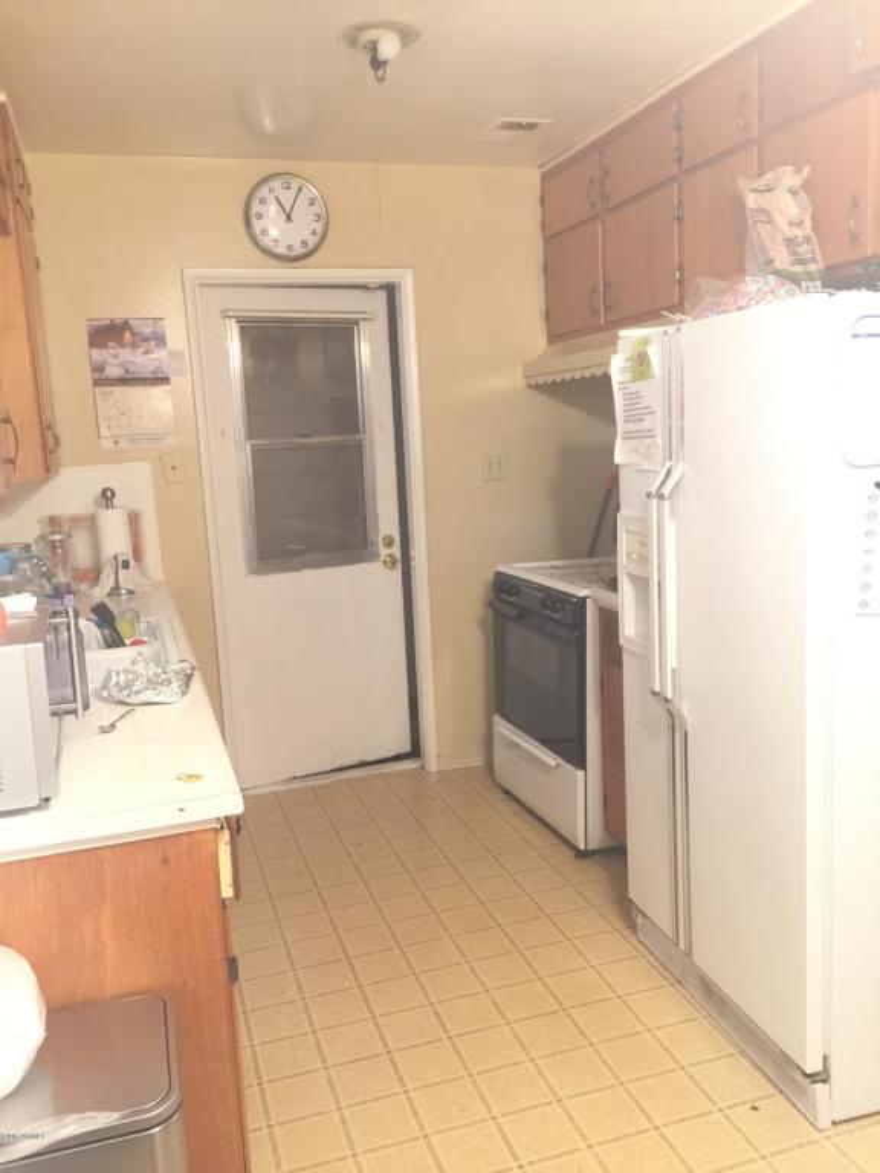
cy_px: 586
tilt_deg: -8.8
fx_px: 983
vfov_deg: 61.7
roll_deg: +2.8
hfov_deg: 48.2
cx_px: 440
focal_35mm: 29
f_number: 2.2
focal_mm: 4.15
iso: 100
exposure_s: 1/10
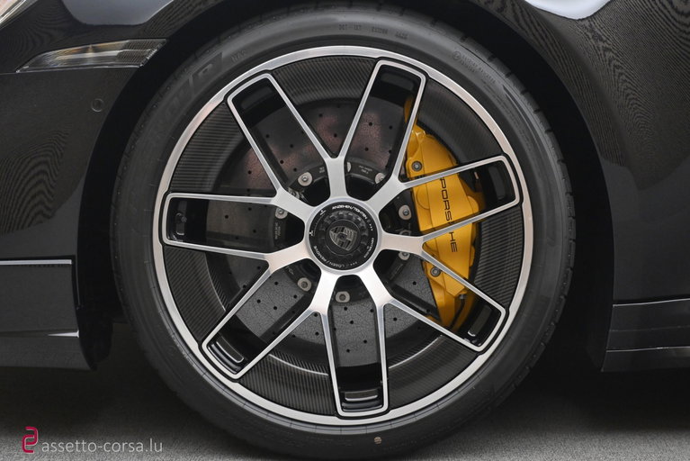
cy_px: 230
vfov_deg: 22.6
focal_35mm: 60
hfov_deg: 33.4
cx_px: 345
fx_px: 1150
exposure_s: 1/50
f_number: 5.6
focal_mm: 40
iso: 2000
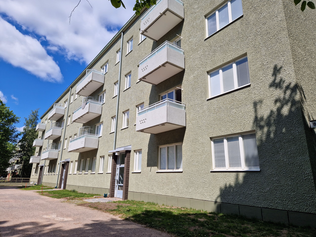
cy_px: 118
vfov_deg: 58.9
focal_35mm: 23
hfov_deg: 73.9
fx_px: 210
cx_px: 158
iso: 50
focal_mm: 5.4
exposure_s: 1/2312
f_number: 1.8
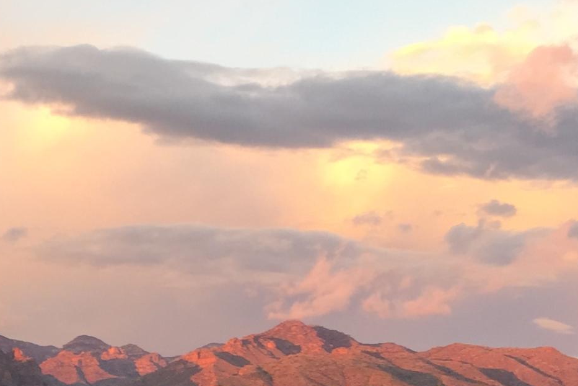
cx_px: -80
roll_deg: -0.7
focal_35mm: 97
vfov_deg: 13.7
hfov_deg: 20.0
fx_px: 1557
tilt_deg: -1.0
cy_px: 477
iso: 32
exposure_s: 1/60
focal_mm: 4.15
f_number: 2.2
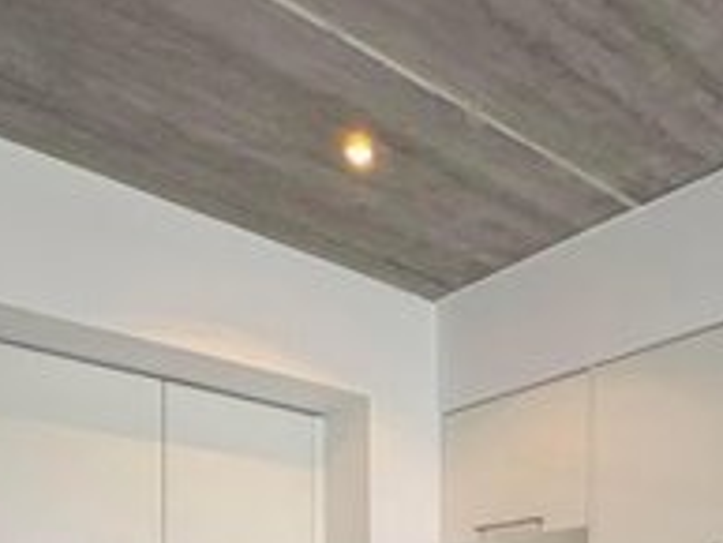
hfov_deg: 40.1
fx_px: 961
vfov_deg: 26.7
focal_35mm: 46
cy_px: 704
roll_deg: +0.2
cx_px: 539
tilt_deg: -1.0
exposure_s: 1/99
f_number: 2.2
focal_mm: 2.22
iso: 64
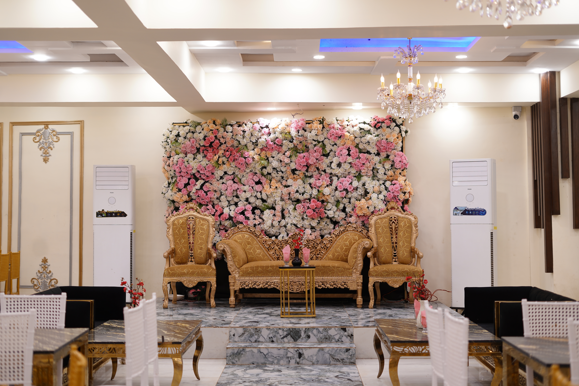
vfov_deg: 27.0
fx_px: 804
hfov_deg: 39.6
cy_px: 193
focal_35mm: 50
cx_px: 290
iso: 160
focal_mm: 50
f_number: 2.5
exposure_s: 1/125
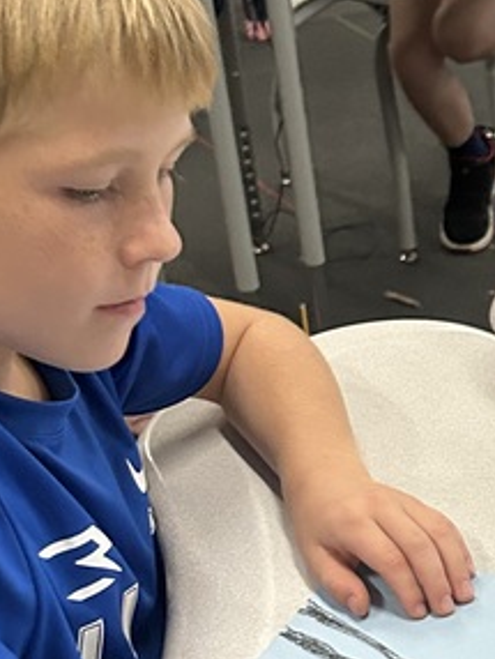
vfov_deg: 20.9
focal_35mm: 93
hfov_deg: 15.2
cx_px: 626
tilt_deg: -29.5
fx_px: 1771
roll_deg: +3.8
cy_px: 493
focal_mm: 5.7
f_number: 1.5
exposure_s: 1/40
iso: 400
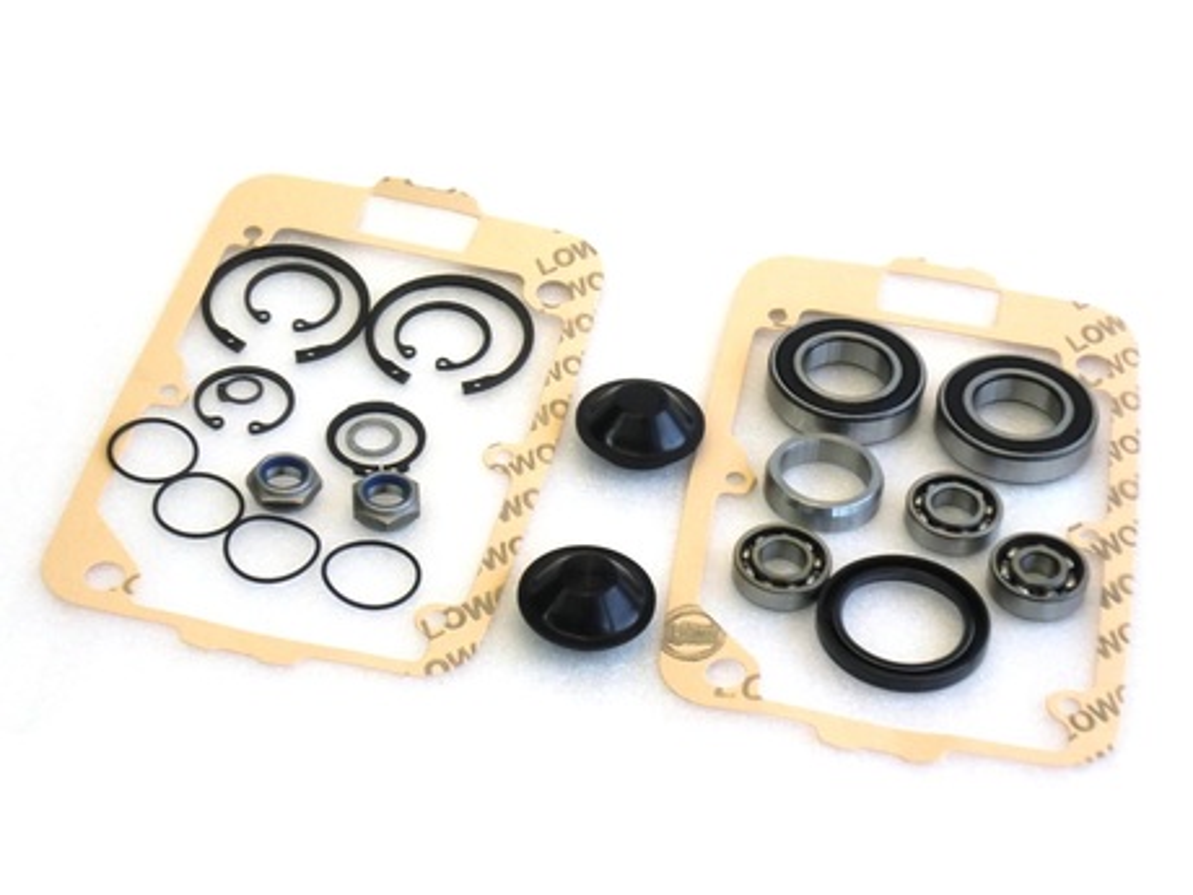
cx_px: 596
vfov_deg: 20.2
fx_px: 2516
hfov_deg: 26.7
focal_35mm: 73
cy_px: 448
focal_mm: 13.02
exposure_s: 1/80
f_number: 4.7
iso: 200
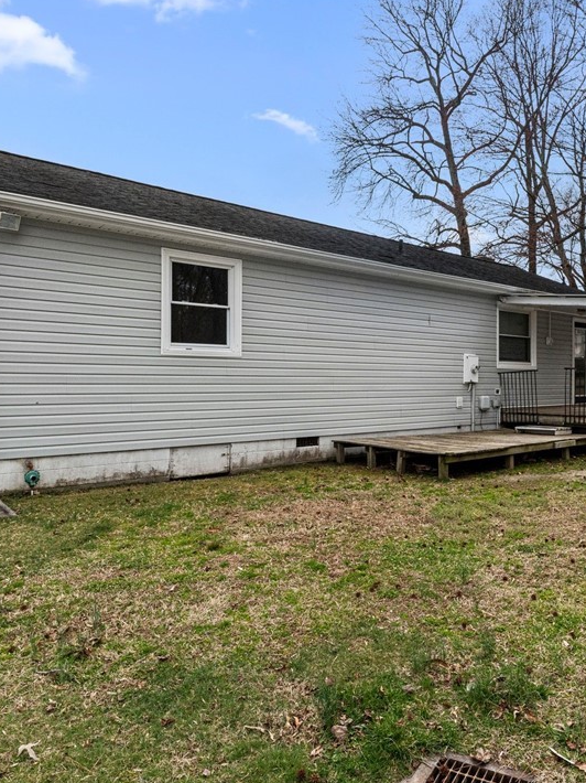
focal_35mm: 26
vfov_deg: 67.9
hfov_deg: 51.7
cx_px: 424
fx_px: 581
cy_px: 392
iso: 1000
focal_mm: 17.5
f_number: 7.1
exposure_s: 1/3200
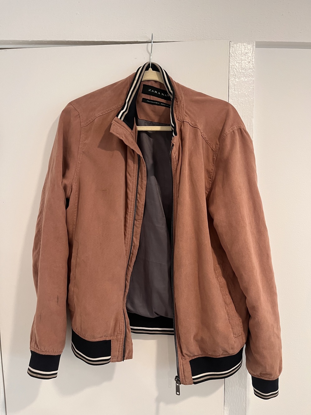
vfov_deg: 67.3
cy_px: 208
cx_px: 156
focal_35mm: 26
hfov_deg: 53.1
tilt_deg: -6.1
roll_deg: +1.0
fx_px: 311
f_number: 1.6
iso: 125
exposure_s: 1/60
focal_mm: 5.1
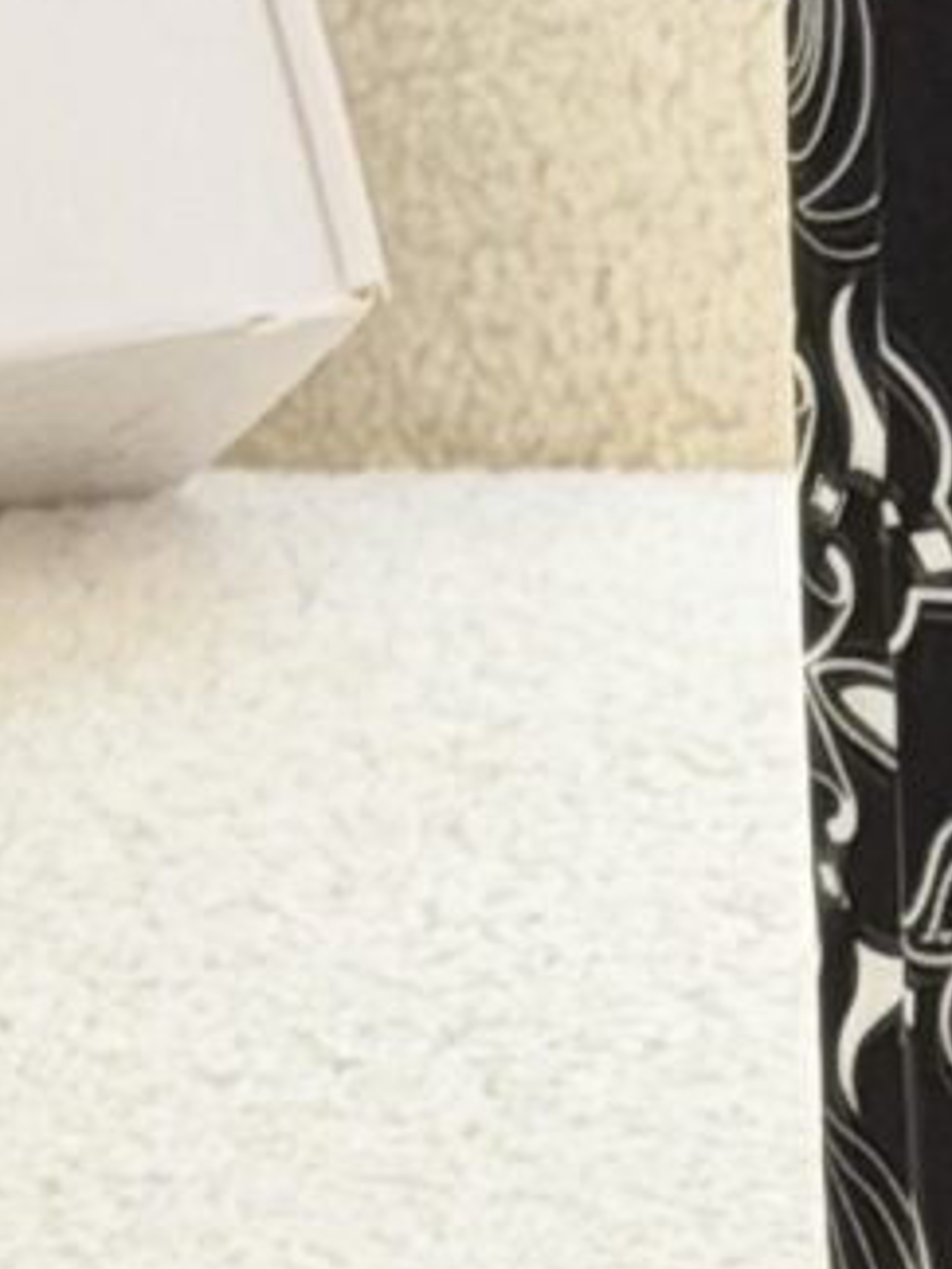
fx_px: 13898
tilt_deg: -43.8
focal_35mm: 379
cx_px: 2993
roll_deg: -4.7
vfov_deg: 5.1
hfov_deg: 3.8
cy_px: 2542
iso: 80
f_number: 1.78
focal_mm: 6.76
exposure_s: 1/50
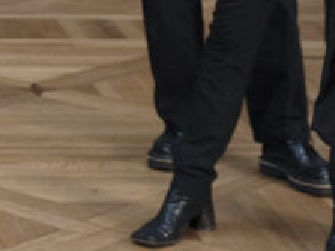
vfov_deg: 8.9
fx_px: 1509
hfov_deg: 12.2
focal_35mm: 156
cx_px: -141
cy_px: -284
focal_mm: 42.5
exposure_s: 1/100
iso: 2000
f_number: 6.4
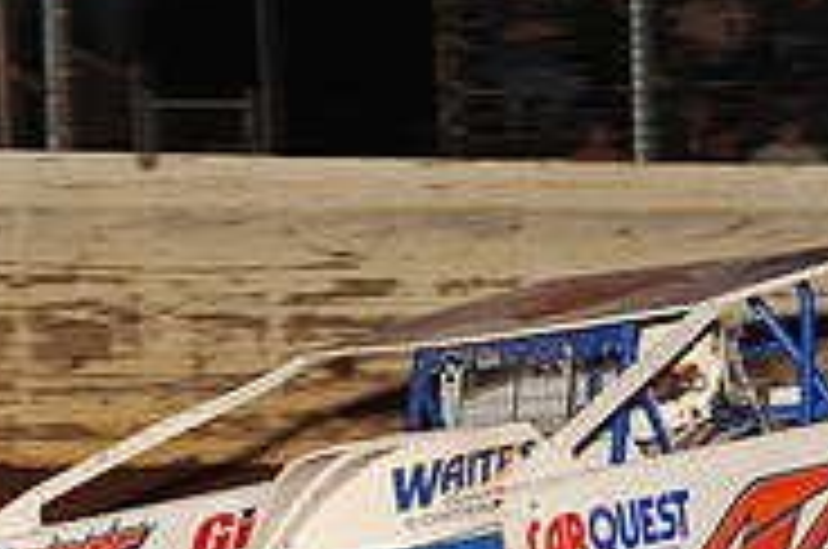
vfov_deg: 6.2
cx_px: 369
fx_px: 5074
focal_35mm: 221
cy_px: 446
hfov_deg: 9.3
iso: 500
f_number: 7.1
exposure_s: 1/320
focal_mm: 70
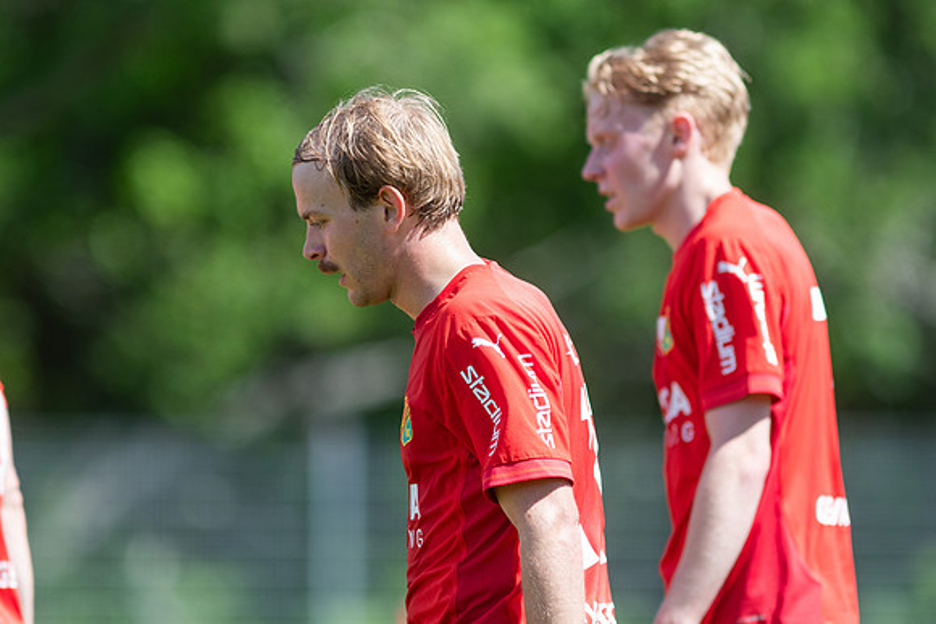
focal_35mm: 450
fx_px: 11702
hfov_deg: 4.6
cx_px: 468
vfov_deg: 3.1
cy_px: 312
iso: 280
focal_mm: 300
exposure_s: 1/2500
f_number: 3.2
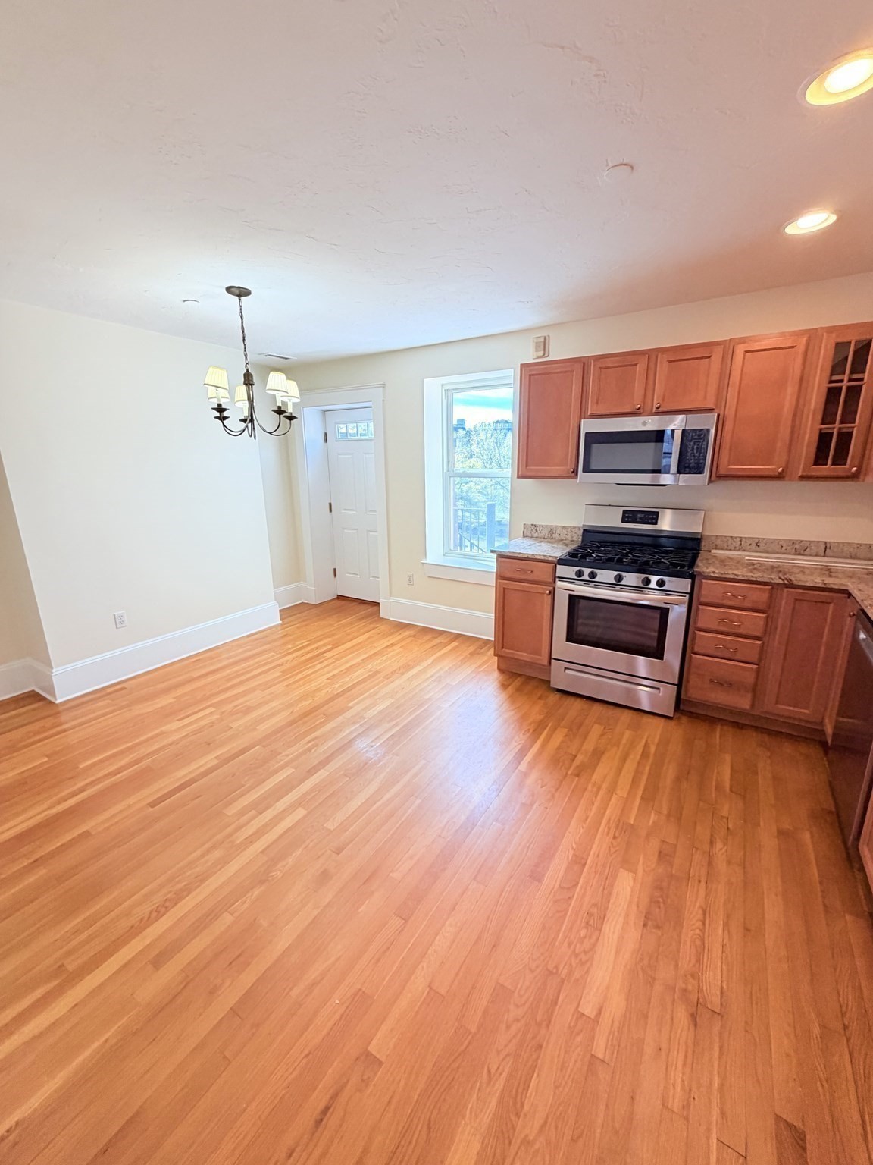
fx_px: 471
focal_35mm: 14
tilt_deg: -14.4
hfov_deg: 85.7
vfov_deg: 102.1
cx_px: 436
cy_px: 582
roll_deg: +1.4
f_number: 2.2
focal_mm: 2.22
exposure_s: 1/120
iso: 160
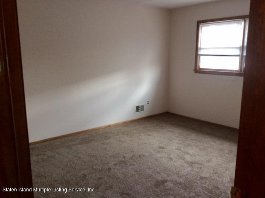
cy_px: 99
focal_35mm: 32
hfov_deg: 56.9
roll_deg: -0.8
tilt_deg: -12.7
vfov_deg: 44.1
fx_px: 245
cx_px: 132
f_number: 2.4
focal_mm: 3.3
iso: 64
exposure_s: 1/24
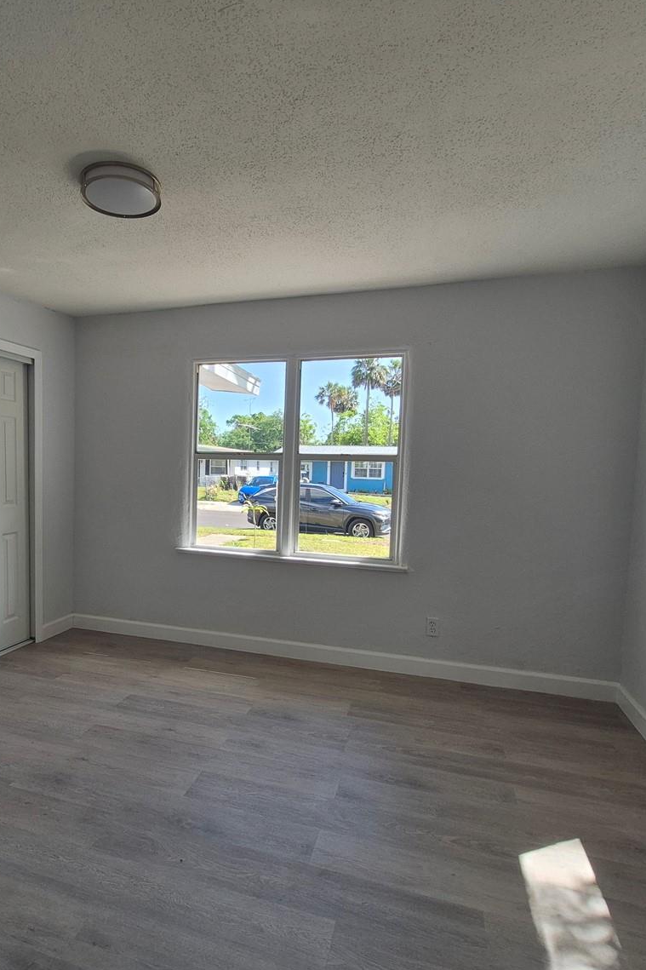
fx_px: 512
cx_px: 246
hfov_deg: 63.7
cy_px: 488
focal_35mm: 19
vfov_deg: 86.9
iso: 50
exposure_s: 1/322
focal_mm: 1.74
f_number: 2.2
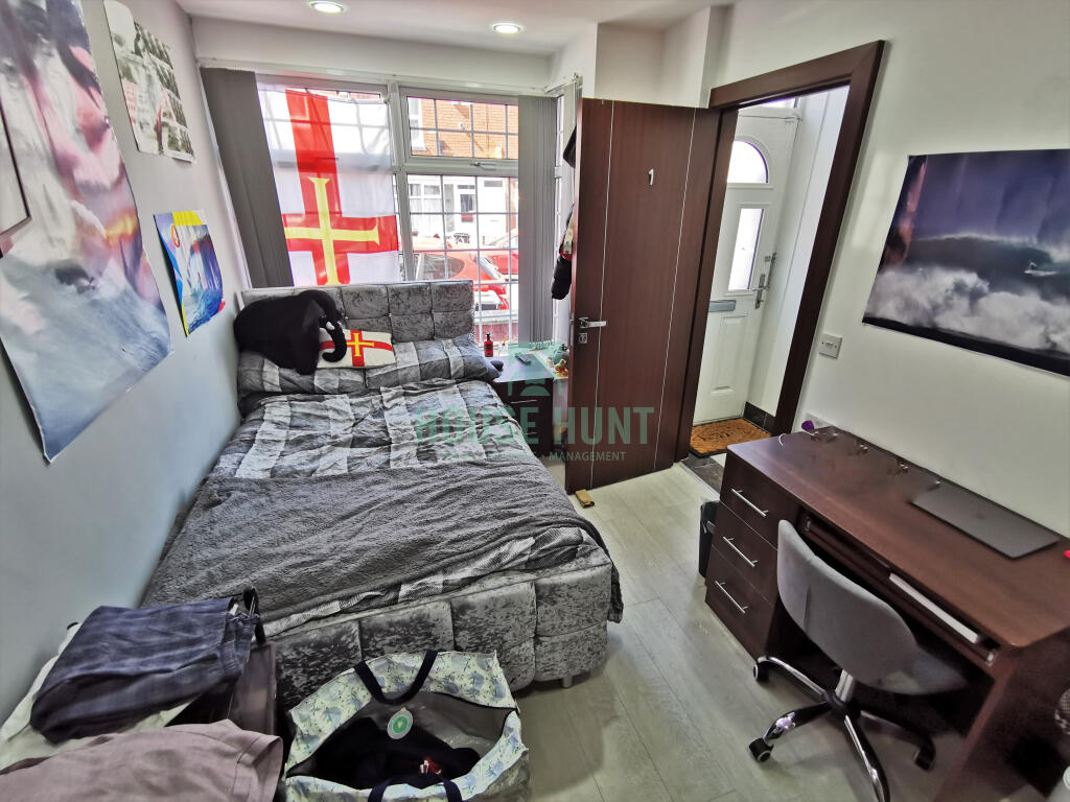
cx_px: 535
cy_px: 401
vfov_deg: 78.1
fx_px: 495
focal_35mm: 16
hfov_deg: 94.5
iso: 125
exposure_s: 1/100
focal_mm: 2.35
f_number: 2.2
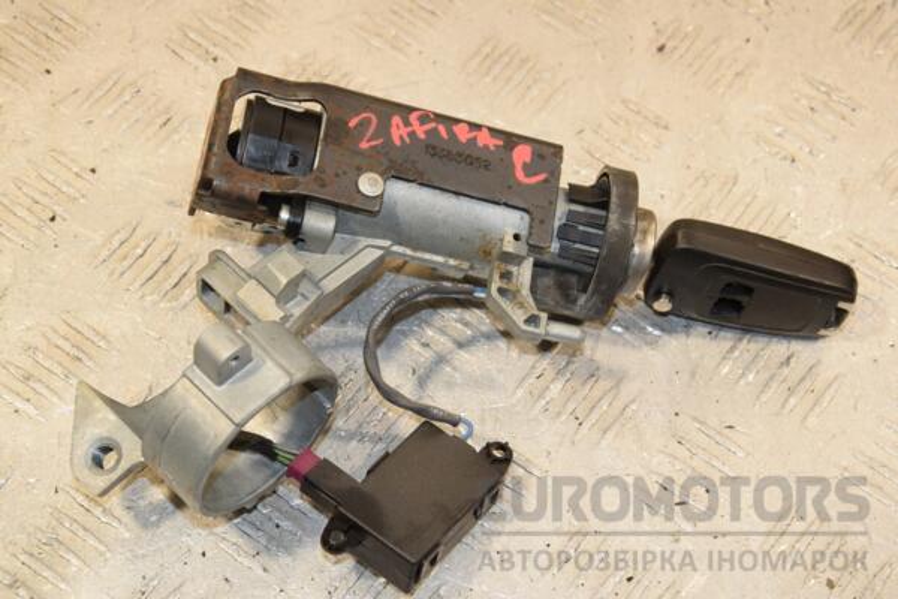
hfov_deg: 23.4
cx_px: 449
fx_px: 2170
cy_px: 300
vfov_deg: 15.7
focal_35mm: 87
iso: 800
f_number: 8
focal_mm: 58
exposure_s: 1/200
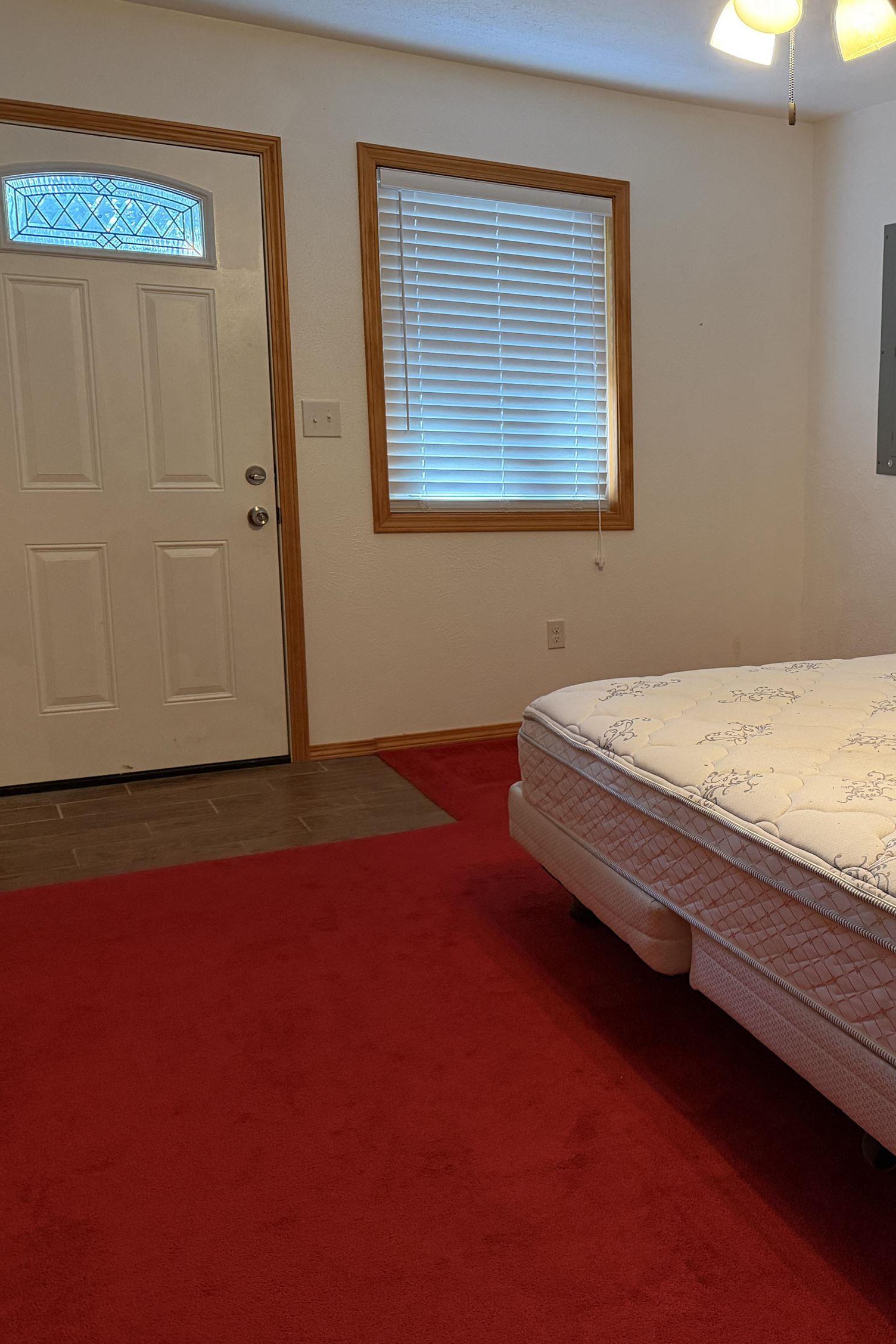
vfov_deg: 55.8
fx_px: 1269
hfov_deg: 36.3
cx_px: 823
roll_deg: -1.7
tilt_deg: -11.6
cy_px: 668
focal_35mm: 34
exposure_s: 1/60
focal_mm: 6.76
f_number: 1.78
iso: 400
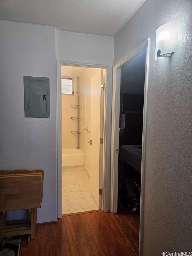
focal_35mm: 23
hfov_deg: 58.9
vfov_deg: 73.9
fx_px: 170
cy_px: 128
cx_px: 96
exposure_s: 1/120
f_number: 1.8
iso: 160
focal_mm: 5.4
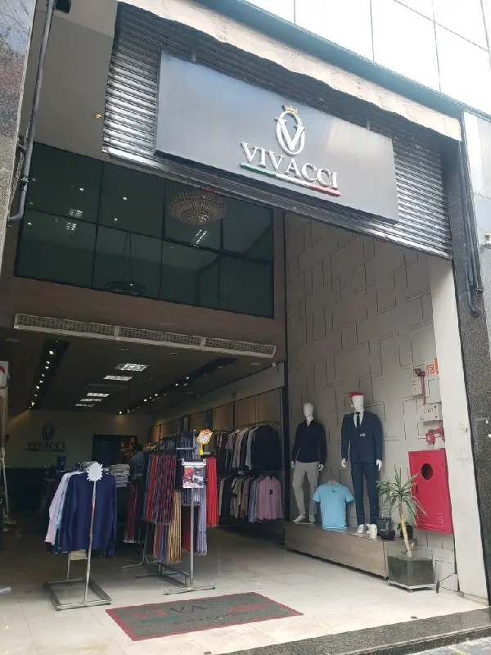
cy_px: 328
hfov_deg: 53.1
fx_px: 492
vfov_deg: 67.3
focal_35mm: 26
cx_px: 246
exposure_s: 1/120
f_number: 2.4
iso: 64
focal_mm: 4.3
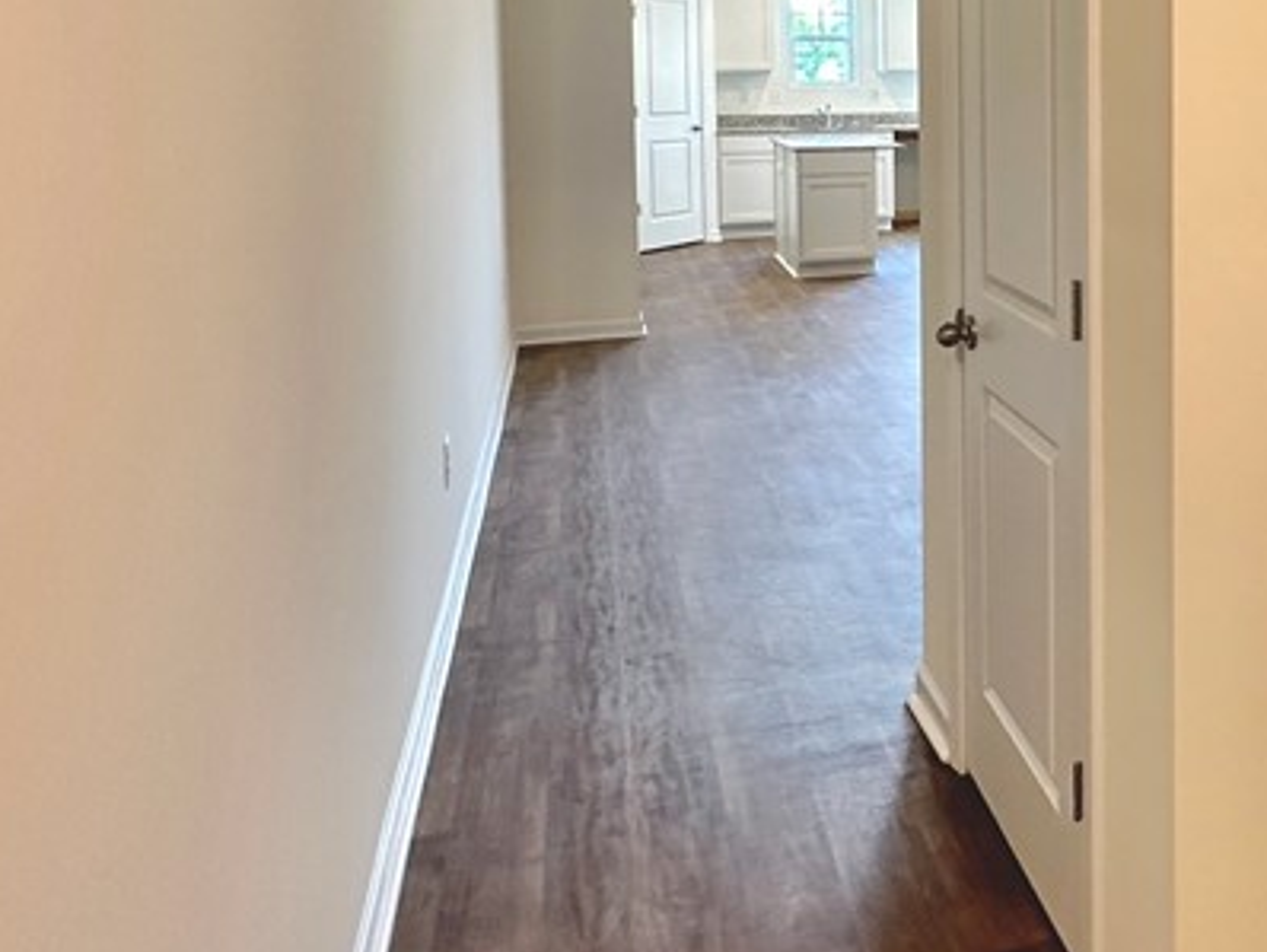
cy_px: 146
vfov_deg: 37.8
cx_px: 1187
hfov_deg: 45.5
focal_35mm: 36
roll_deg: +0.3
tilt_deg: -3.6
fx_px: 1318
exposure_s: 1/60
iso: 160
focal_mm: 2.22
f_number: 2.2
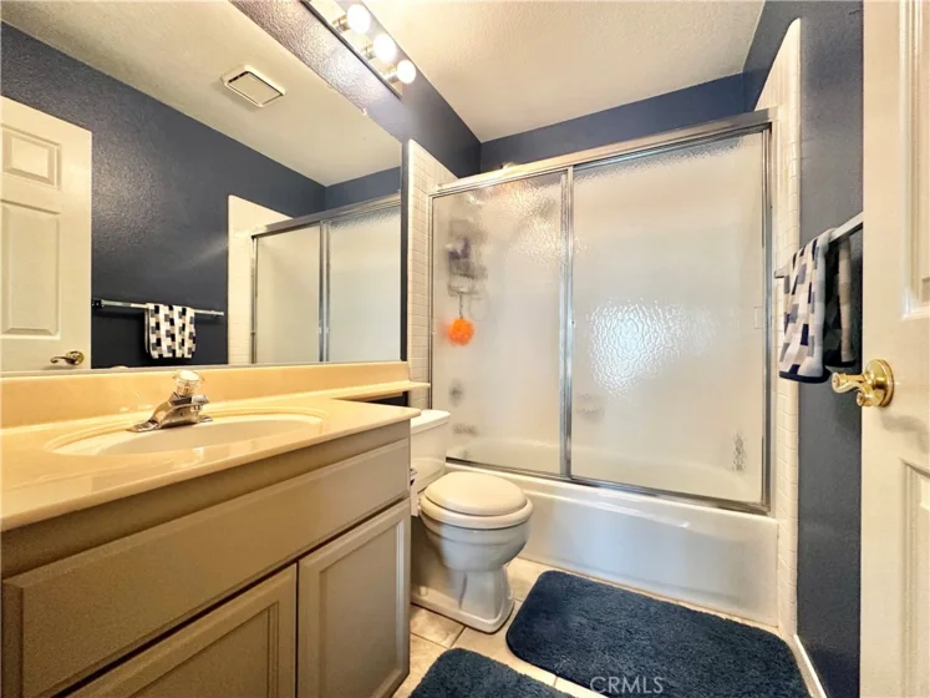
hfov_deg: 102.1
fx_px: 376
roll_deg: -0.5
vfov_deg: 85.7
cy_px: 349
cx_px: 465
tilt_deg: +1.1
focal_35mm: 14
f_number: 2.2
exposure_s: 1/60
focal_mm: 2.22
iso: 250
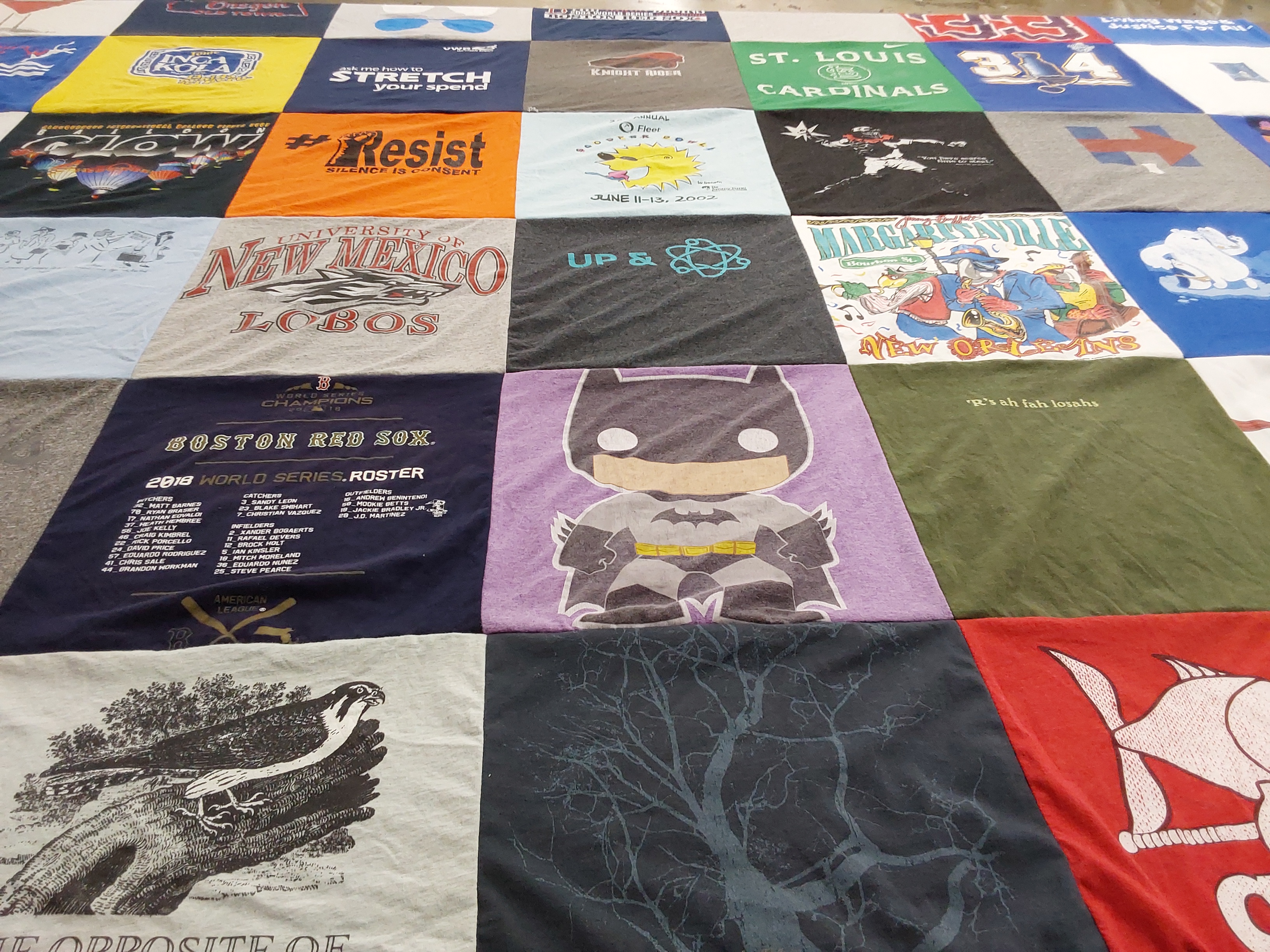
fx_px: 1027
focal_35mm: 28
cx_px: 635
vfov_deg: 49.7
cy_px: 476
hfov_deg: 63.4
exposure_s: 1/50
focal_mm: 2.91
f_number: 1.9
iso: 125
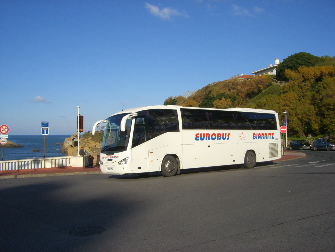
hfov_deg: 49.0
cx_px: 168
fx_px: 368
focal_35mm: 38
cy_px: 126
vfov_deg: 37.7
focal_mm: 6.2
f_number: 4.3
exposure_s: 1/1000
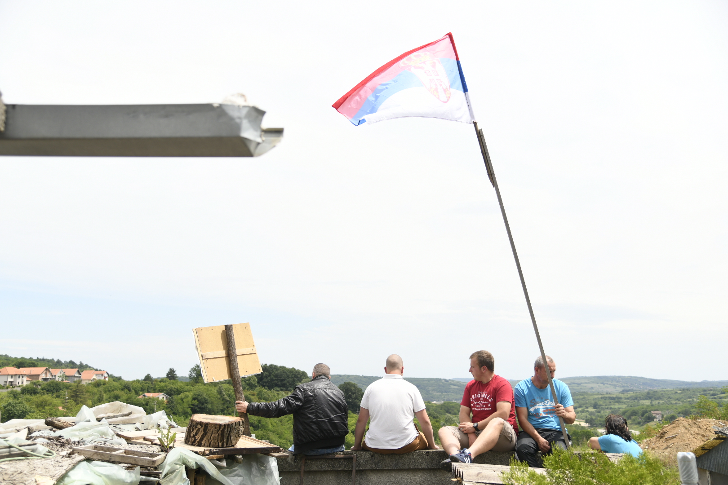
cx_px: 364
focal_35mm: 38
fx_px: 768
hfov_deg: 50.7
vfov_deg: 35.1
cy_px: 242
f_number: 4
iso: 200
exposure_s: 1/1250
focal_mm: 38
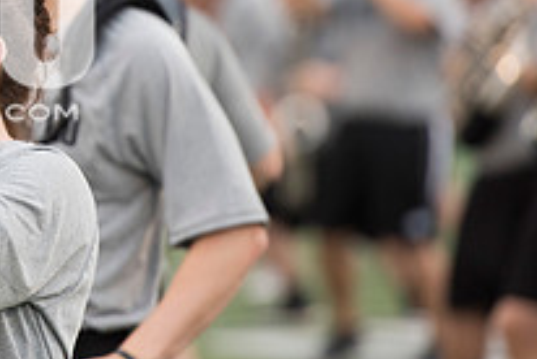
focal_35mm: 562
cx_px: -102
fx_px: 8395
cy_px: 20
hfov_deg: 3.7
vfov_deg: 2.5
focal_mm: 200
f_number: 2.8
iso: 1000
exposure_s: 1/1250
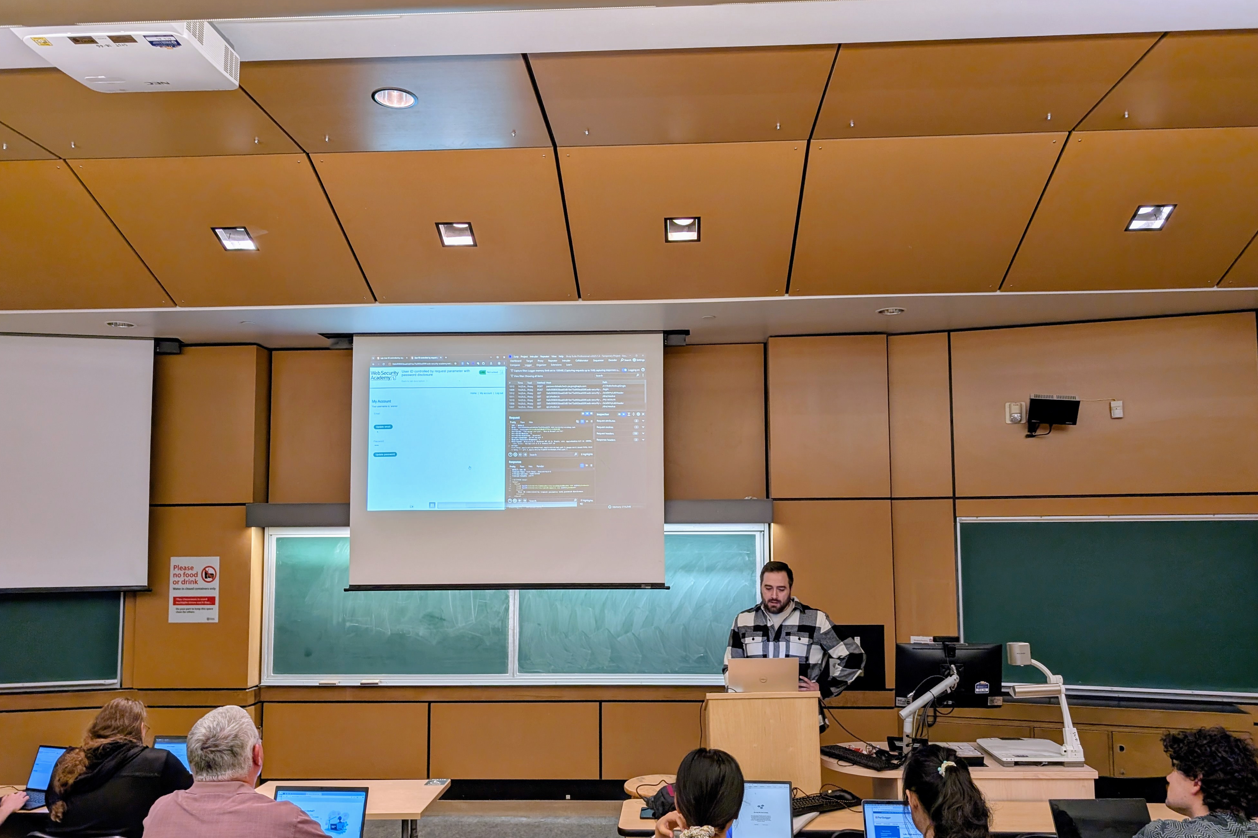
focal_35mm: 26
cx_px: 629
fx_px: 908
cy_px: 446
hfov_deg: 69.4
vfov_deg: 49.5
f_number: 1.68
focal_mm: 6.9
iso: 63
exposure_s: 1/120
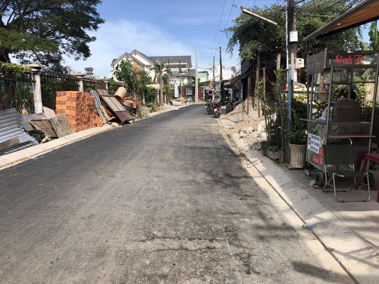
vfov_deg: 49.7
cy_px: 142
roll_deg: +0.9
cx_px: 190
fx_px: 307
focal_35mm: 28
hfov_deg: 63.4
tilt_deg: -8.3
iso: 20
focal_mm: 4
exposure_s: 1/1600
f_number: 1.8
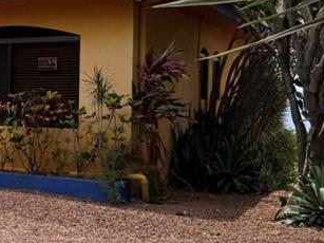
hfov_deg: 19.9
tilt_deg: +0.5
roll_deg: -0.8
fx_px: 748
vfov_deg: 18.4
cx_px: -205
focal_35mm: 80
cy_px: 99
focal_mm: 6.76
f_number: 1.78
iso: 80
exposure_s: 1/5319
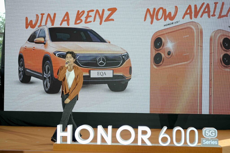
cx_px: 115
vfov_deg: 16.8
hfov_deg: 24.9
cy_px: 76
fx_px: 520
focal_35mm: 81
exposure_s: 1/400
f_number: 3.2
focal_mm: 81.4
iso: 640
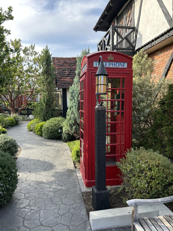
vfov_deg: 67.3
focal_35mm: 26
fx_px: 173
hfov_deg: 53.1
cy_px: 116
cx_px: 86
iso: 50
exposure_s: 1/632
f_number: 1.5
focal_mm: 5.7
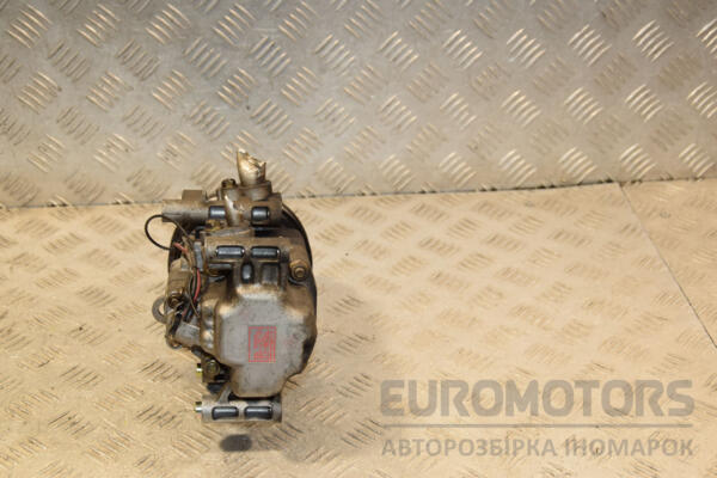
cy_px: 239
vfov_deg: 20.2
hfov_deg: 29.9
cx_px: 358
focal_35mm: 68
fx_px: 1344
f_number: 6.3
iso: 800
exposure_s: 1/200
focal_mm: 45
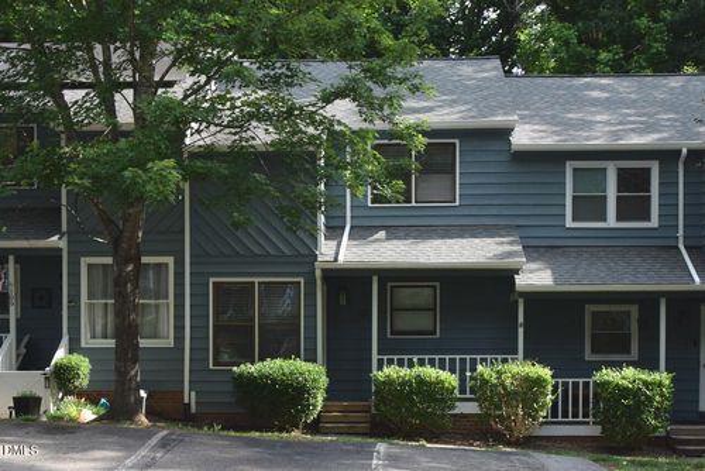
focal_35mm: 39
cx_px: 352
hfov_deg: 49.5
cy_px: 236
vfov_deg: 34.3
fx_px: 764
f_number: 8
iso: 400
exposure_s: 1/250
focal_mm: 26
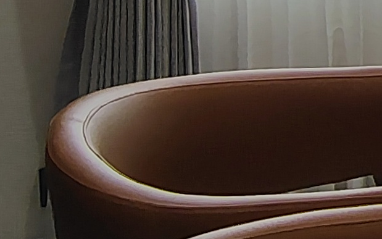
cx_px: 952
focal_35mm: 114
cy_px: -317
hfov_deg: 13.1
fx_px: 1187
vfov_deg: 10.1
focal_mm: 2.13
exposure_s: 1/100
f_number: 2.2
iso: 101
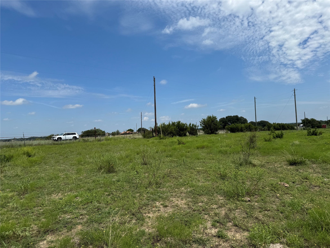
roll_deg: +2.6
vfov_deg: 56.8
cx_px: 165
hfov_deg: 71.6
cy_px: 124
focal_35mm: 24
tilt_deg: +0.8
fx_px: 229
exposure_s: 1/6410
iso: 80
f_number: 1.78
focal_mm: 6.76
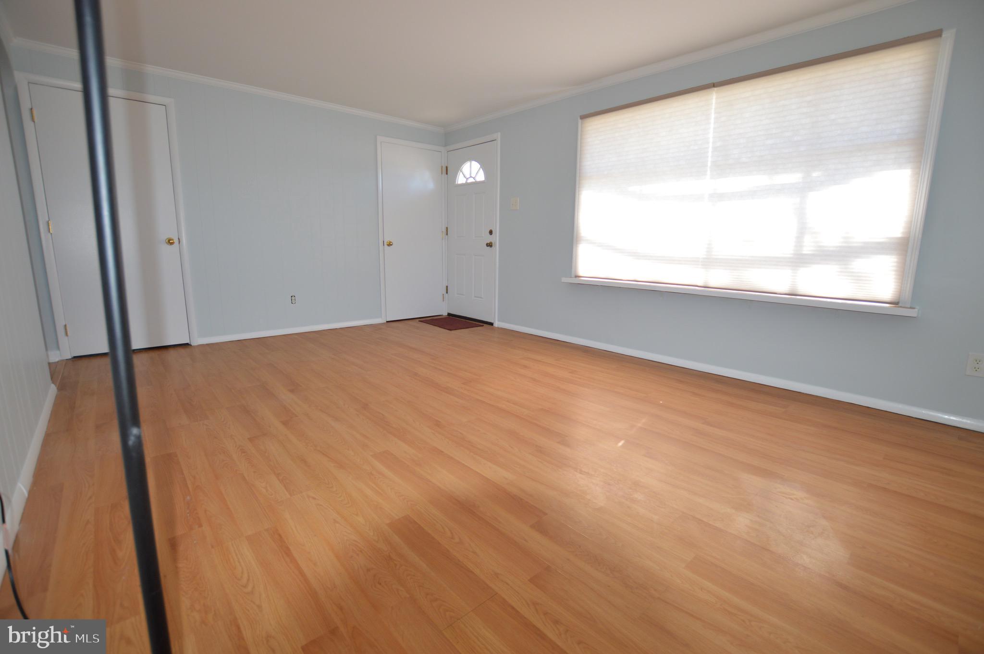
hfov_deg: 100.4
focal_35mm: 15
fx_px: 410
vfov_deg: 77.2
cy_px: 327
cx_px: 492
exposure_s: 1/125
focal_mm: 10
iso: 280
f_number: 4
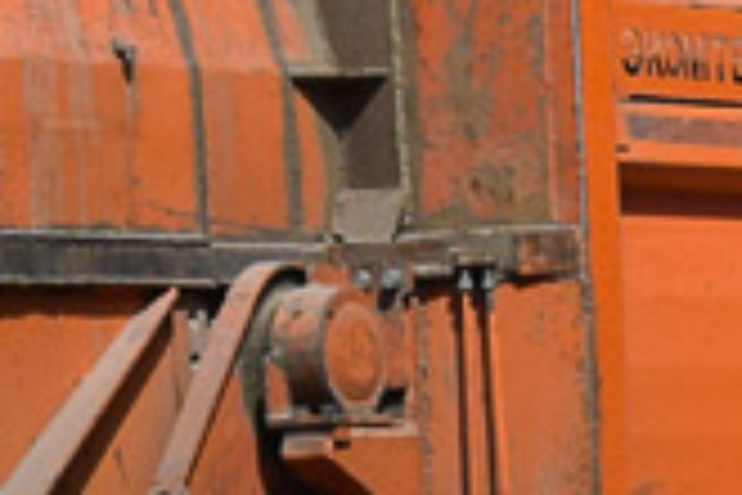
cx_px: -468
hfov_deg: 4.1
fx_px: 10367
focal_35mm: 503
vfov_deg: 2.7
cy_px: 495
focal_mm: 46
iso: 200
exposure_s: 1/1250
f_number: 7.1
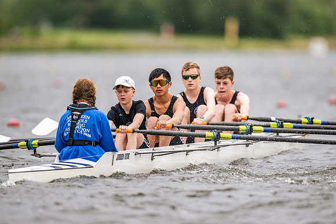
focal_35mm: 600
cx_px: 168
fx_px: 5601
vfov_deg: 2.3
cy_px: 112
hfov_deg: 3.4
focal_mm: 600
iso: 500
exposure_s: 1/2500
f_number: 4
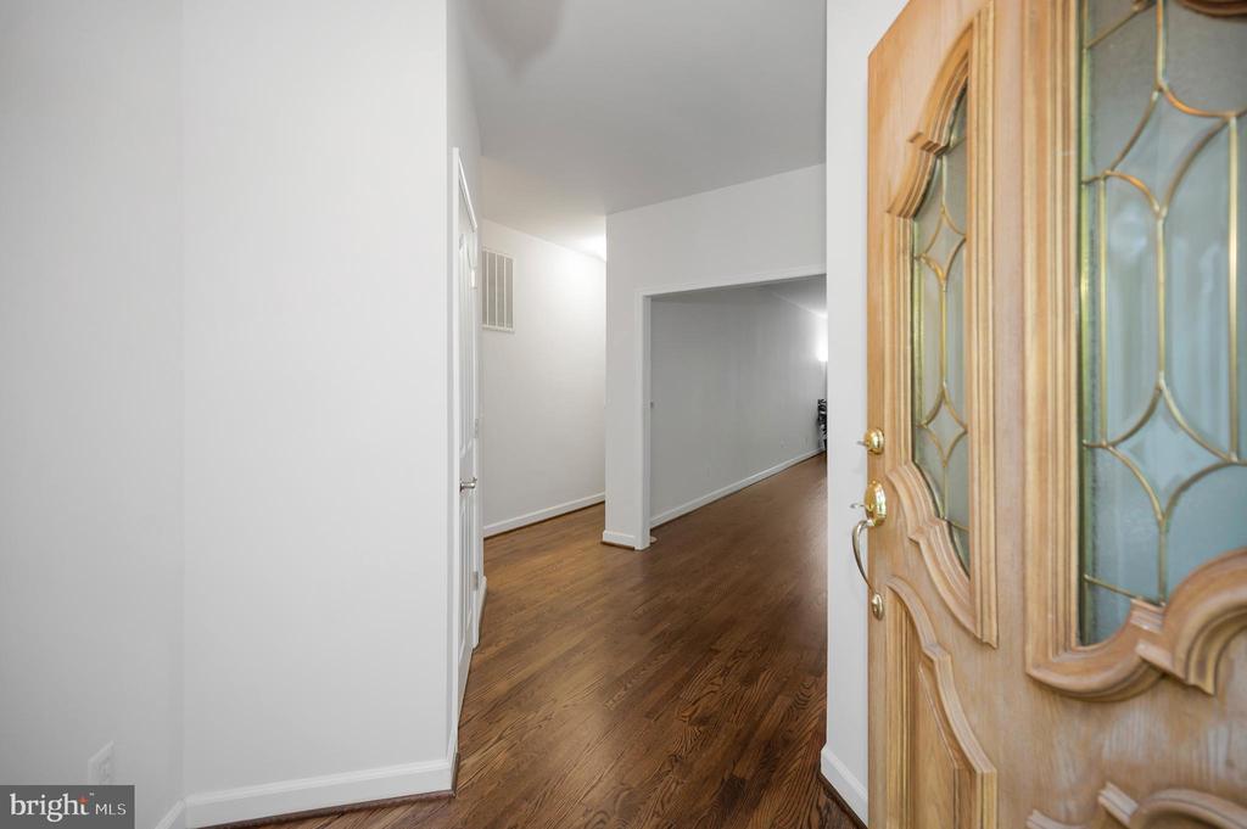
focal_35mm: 14
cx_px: 624
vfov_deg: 81.1
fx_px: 485
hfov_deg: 104.3
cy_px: 414
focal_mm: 14
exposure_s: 1/60
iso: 640
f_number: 4
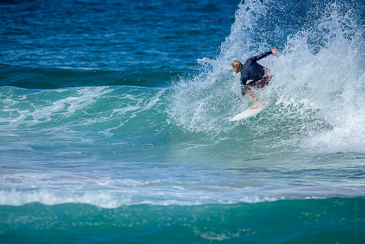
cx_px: 182
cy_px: 122
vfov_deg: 1.7
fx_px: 8113
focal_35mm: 800
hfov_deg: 2.6
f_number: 6.3
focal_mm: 800
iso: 320
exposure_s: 1/2500
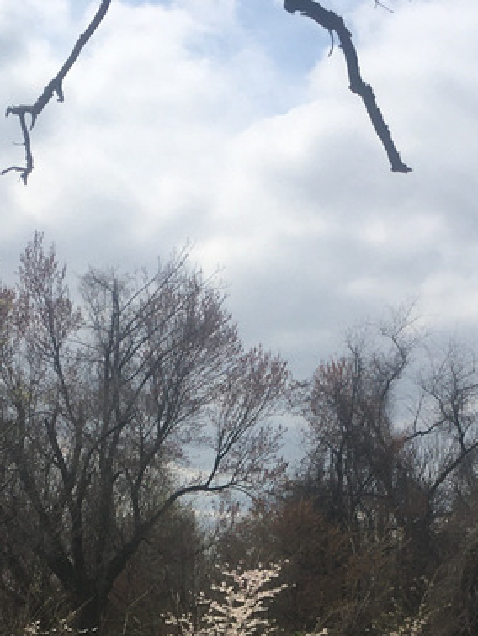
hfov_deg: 16.1
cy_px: 713
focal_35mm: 92
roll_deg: -2.8
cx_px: 249
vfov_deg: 20.2
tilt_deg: -4.2
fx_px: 1692
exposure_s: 1/2481
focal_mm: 4.15
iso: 25
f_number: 2.2
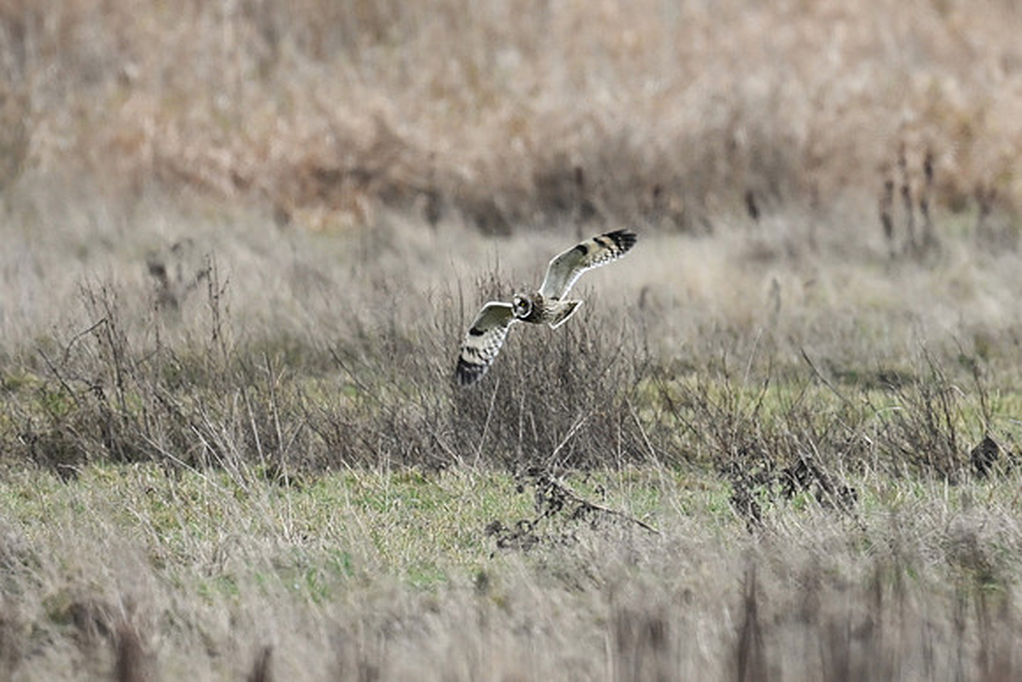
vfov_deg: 1.7
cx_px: 511
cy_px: 341
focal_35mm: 800
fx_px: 22715
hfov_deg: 2.6
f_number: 6.3
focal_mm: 800
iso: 1000
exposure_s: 1/800
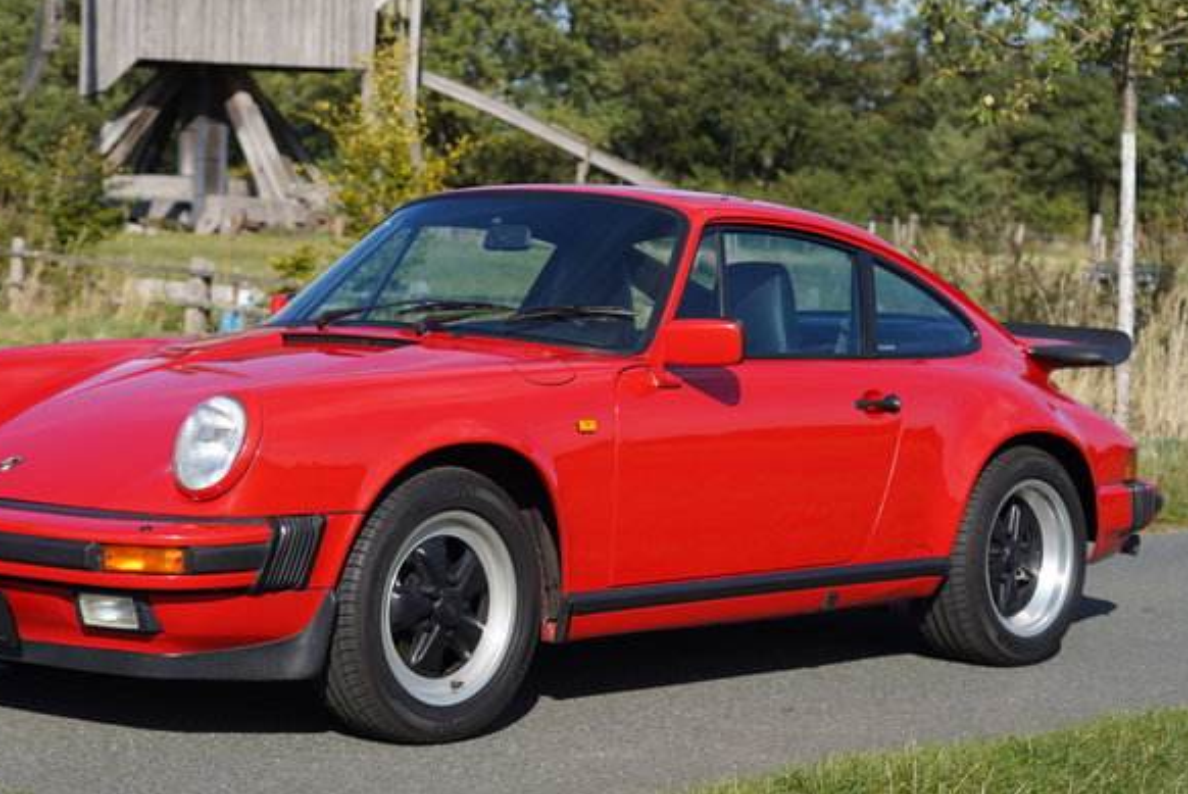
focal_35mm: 83
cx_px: 491
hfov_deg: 24.4
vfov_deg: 16.5
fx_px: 2741
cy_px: 274
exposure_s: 1/800
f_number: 4.5
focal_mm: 63
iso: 100
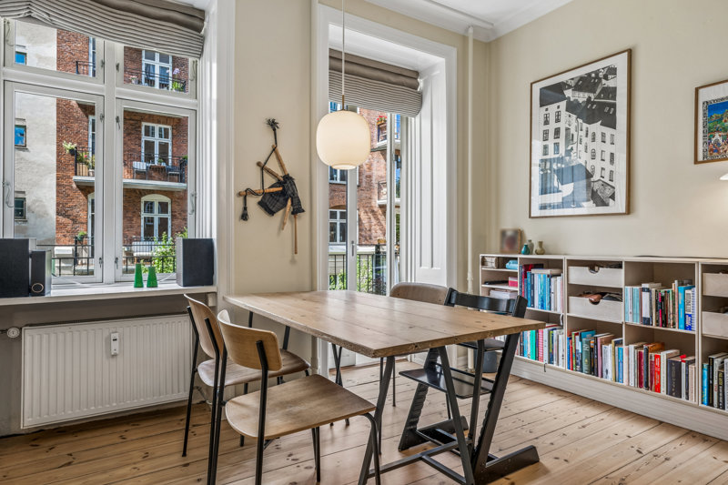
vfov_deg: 57.2
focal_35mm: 22
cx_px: 364
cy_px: 242
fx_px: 445
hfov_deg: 78.6
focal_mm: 22
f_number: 11
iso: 160
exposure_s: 1/5
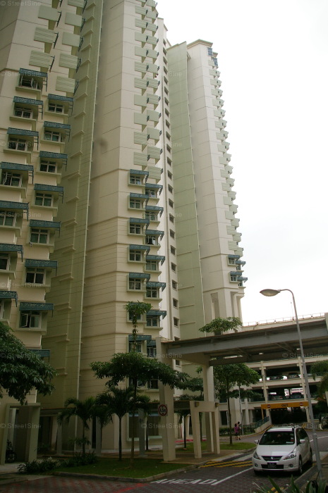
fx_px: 370
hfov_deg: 47.8
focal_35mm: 27
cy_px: 246
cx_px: 164
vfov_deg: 67.4
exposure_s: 1/350
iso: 400
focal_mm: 18
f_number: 6.7
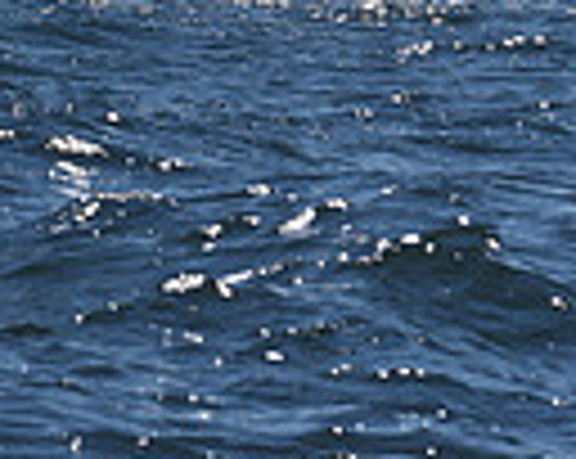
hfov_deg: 4.8
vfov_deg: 3.7
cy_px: -819
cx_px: -286
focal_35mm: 404
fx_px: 6877
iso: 200
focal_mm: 95
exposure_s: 1/800
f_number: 7.1
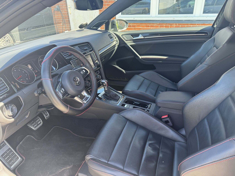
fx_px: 163
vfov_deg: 56.8
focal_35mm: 24
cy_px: 88
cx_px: 118
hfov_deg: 71.6
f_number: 1.78
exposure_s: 1/145
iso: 100
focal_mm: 6.76
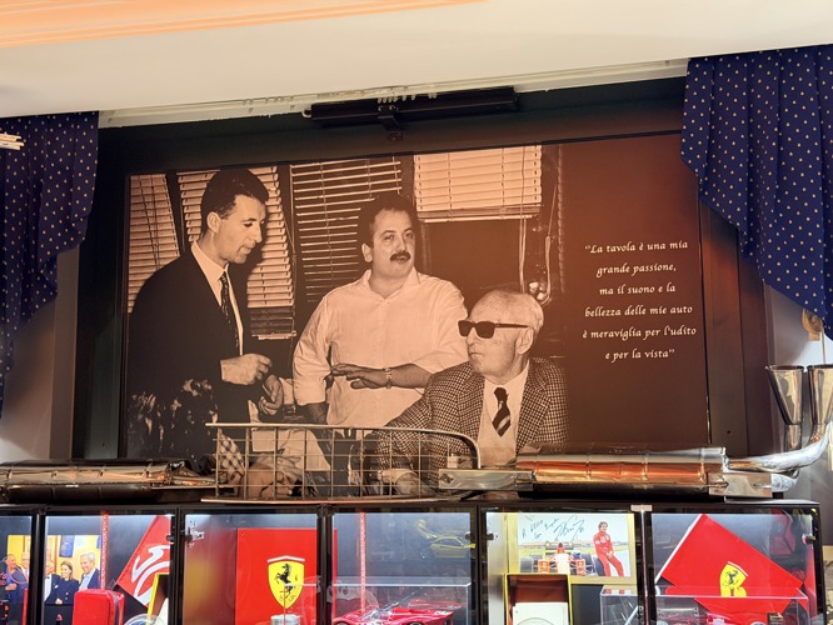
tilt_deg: +8.0
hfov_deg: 39.6
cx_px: 416
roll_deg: +0.0
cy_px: 312
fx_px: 1155
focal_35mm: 48
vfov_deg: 30.3
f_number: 1.78
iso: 500
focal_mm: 6.76
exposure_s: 1/25
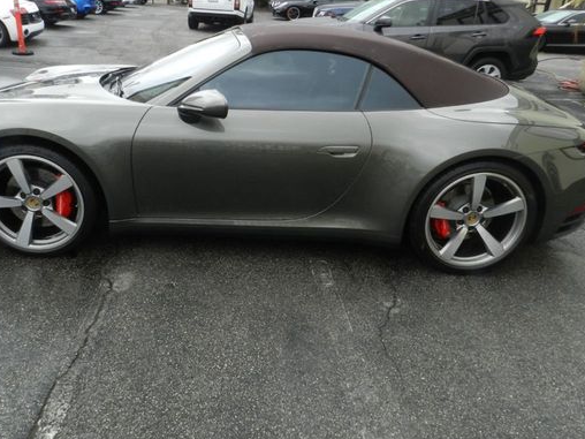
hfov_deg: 61.3
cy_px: 211
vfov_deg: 48.2
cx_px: 243
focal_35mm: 29
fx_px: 490
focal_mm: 4
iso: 160
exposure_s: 1/40
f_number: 8
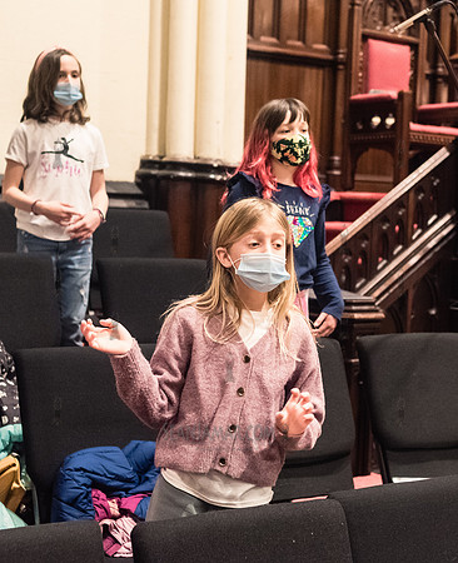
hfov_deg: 23.5
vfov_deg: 28.7
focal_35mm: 66
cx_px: 271
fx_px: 1099
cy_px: 244
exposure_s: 1/125
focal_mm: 35
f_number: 3.5
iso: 4000
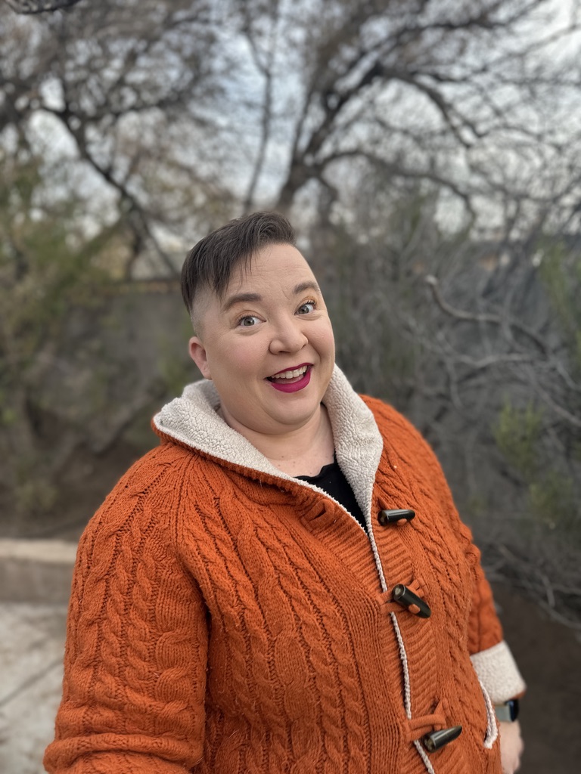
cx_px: 290
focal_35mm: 24
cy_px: 387
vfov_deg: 71.6
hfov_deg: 56.8
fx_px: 537
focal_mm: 6.86
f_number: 1.78
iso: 64
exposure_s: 1/138
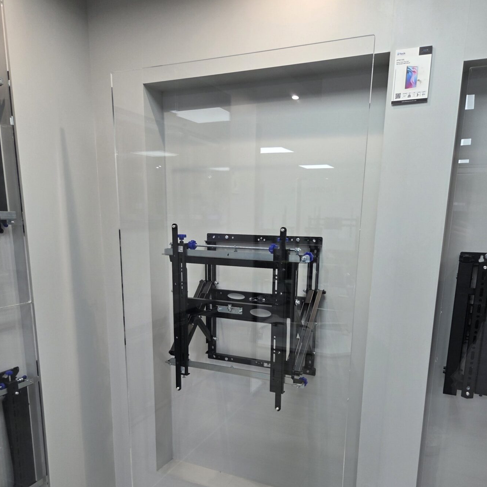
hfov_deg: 57.3
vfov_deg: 56.3
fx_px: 446
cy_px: 317
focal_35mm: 28
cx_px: 248
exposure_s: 1/100
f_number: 1.8
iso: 100
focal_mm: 5.4
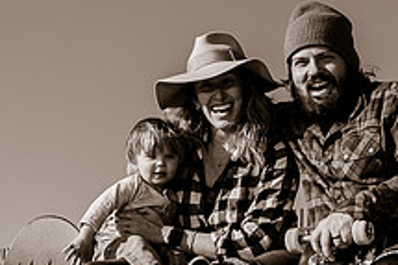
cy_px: 149
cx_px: 287
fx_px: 1315
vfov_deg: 11.5
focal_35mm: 119
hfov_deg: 17.1
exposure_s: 1/640
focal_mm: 32
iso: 200
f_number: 7.1
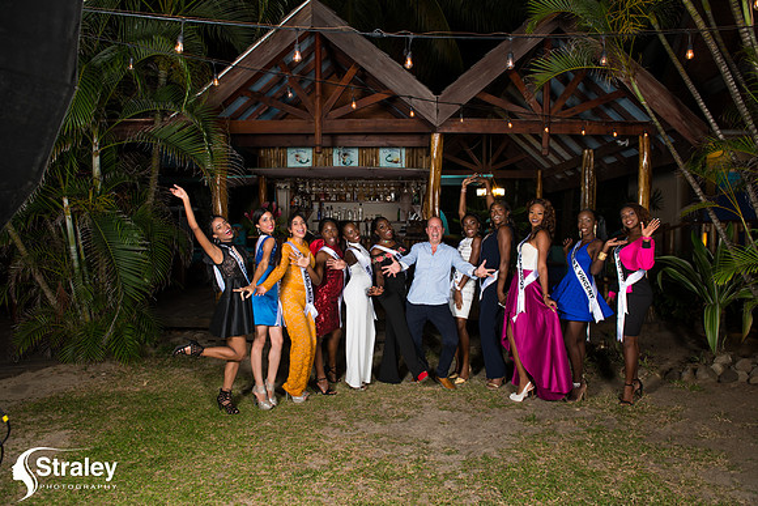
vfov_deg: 53.2
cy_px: 253
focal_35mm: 24
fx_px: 505
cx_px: 379
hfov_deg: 73.7
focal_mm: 24
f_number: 5.6
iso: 500
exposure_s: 1/80
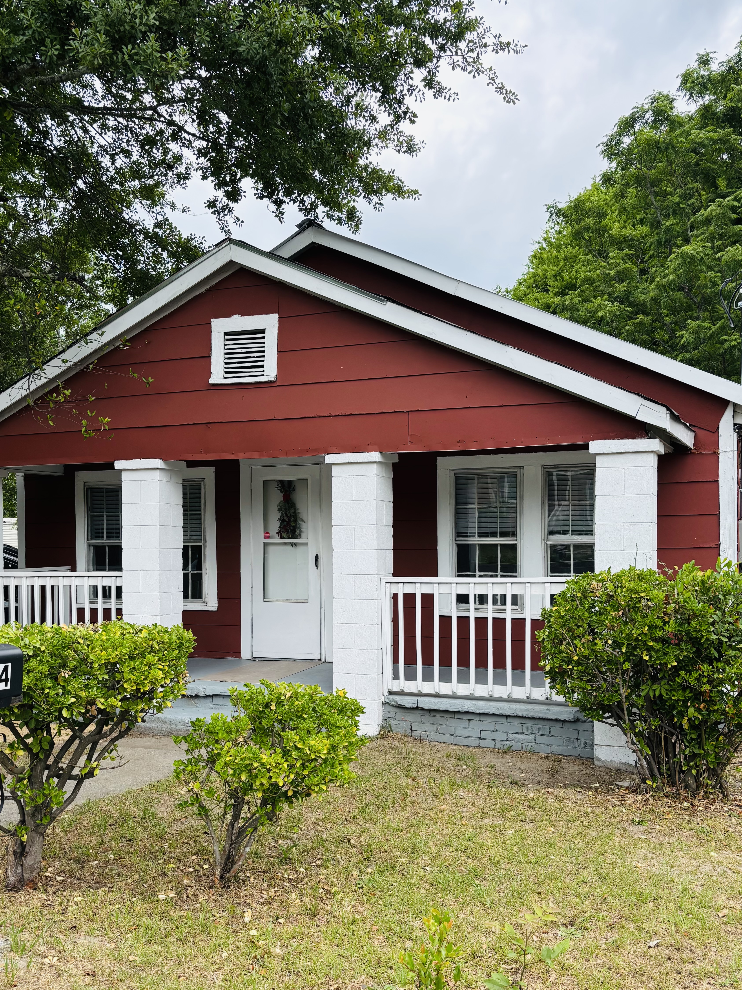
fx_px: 943
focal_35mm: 33
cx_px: 330
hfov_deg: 42.9
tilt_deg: -1.1
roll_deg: +0.1
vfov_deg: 55.2
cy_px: 560
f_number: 1.6
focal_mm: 5.96
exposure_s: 1/1037
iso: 50
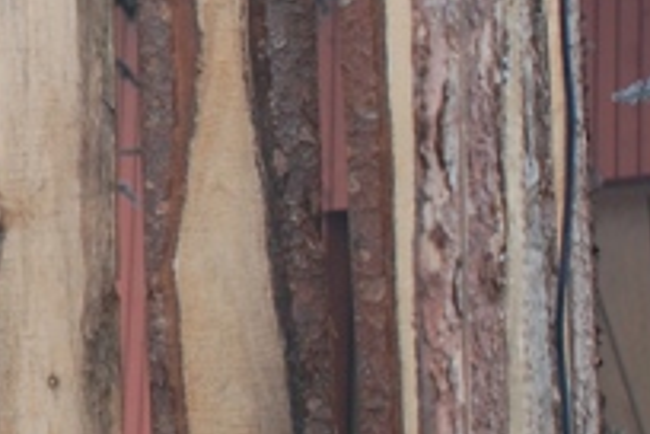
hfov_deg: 7.6
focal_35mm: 264
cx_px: -422
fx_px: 4757
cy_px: 211
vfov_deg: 5.2
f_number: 5
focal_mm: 35
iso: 200
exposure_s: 1/100
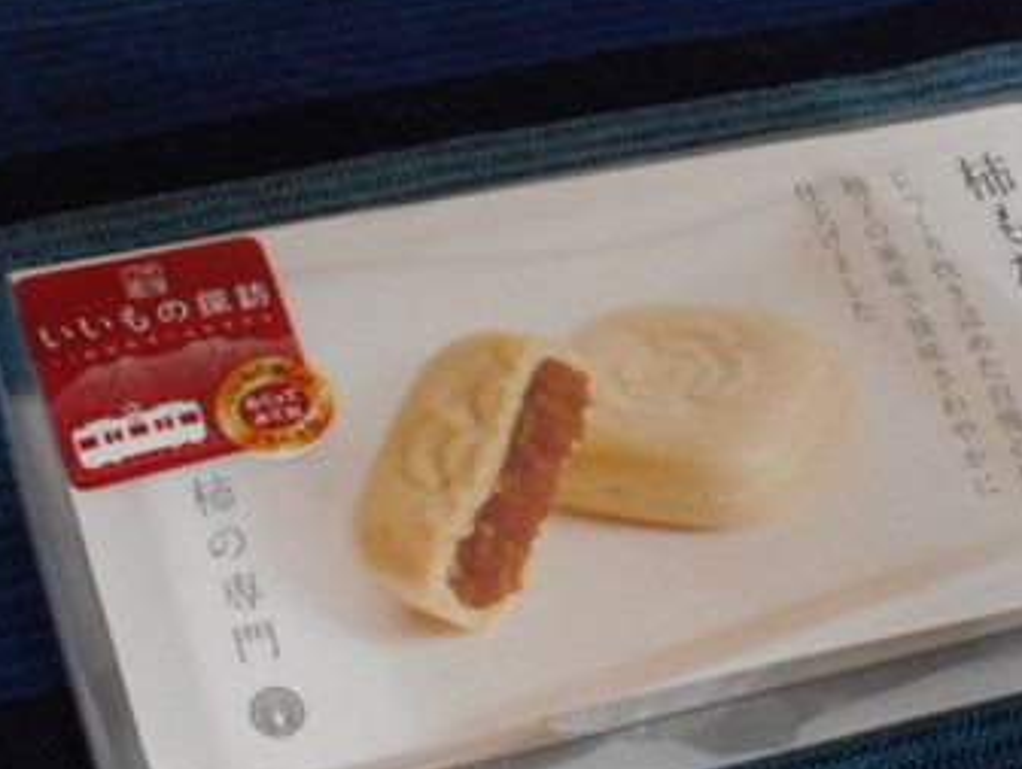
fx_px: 3045
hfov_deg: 19.0
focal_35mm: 103
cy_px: 471
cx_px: 599
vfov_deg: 14.4
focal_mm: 13.8
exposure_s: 1/6
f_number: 5.5
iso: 400
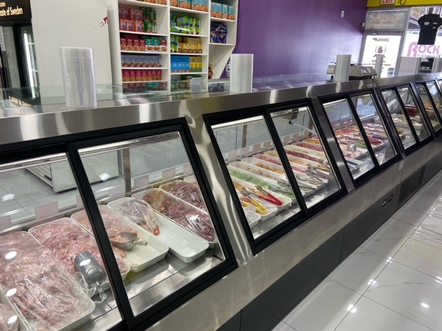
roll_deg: -1.3
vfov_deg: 53.1
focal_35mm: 26
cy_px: 166
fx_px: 332
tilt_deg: -21.2
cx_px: 221
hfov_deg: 67.3
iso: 100
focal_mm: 4.25
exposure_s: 1/121
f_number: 1.8
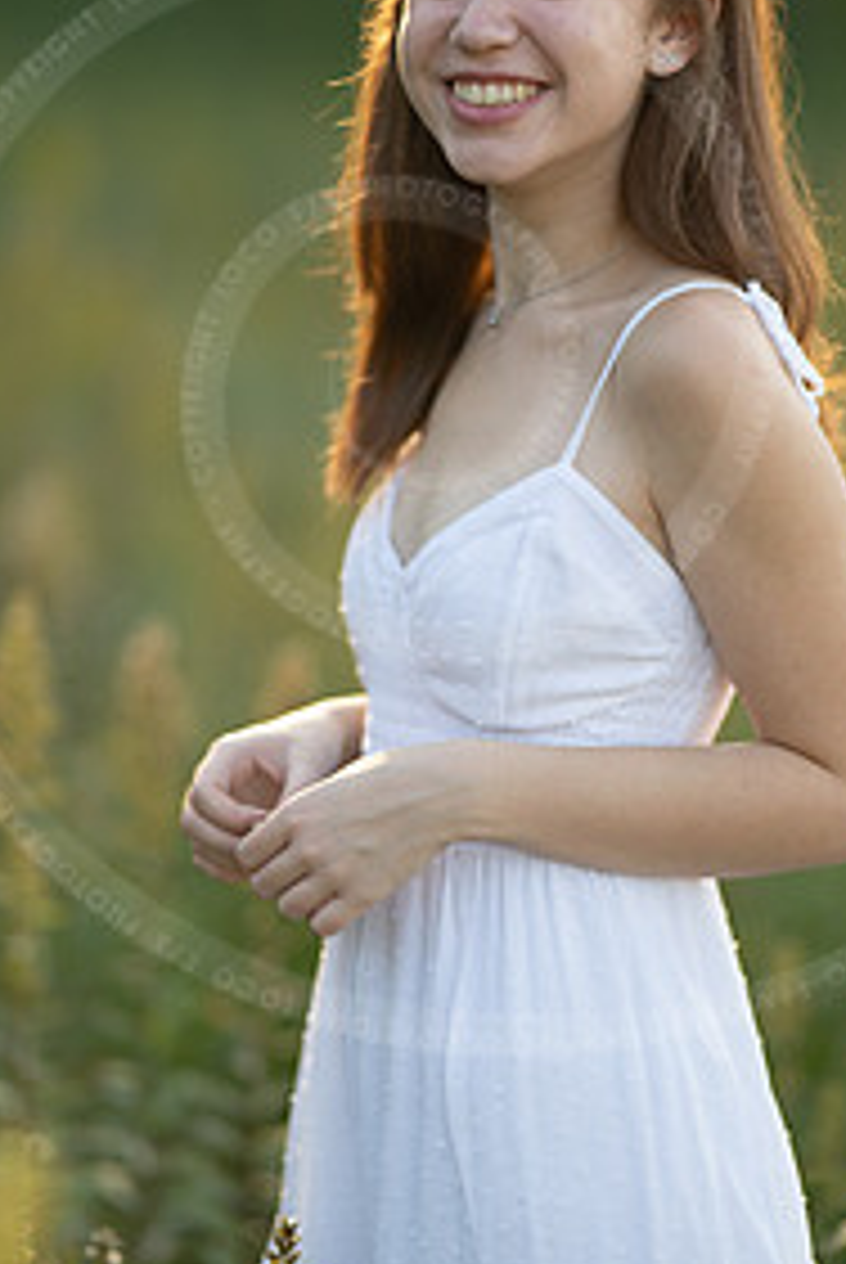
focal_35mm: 136
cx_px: 472
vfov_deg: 15.0
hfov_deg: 10.1
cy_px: 472
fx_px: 4782
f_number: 1.2
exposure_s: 1/1600
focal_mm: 85
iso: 160
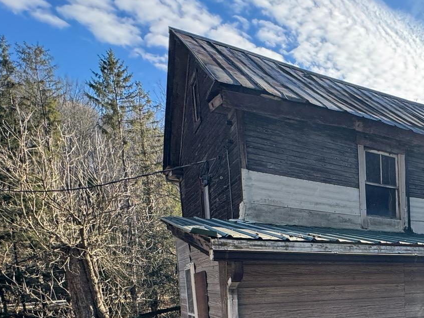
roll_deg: +3.1
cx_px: 426
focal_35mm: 34
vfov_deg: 36.8
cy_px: 330
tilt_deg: -10.2
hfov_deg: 45.4
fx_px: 416
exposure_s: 1/296
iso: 40
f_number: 2.2
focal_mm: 2.22
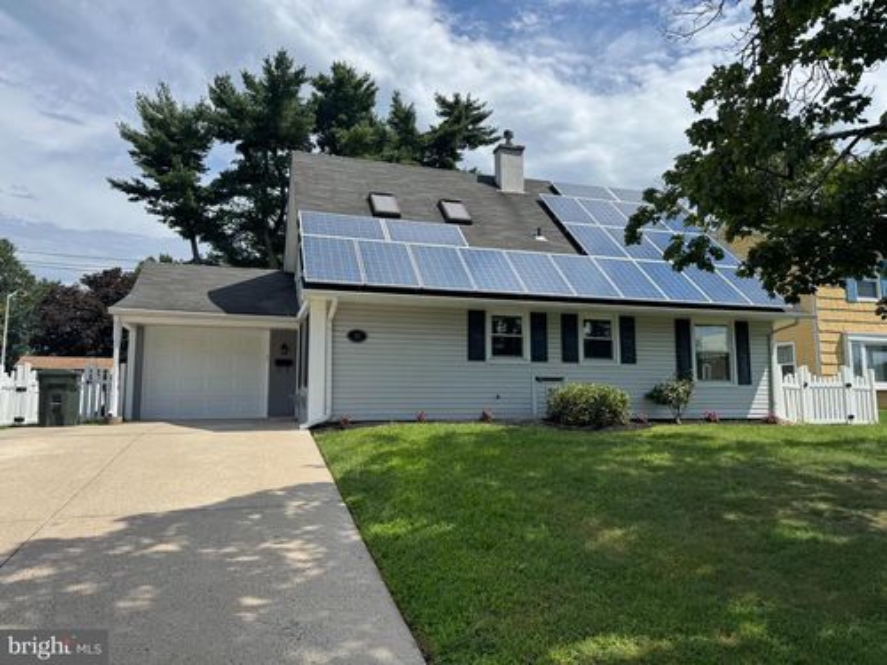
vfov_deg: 56.8
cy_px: 332
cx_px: 444
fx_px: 615
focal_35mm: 24
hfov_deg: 71.6
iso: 80
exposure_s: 1/5348
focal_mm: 6.76
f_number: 1.78
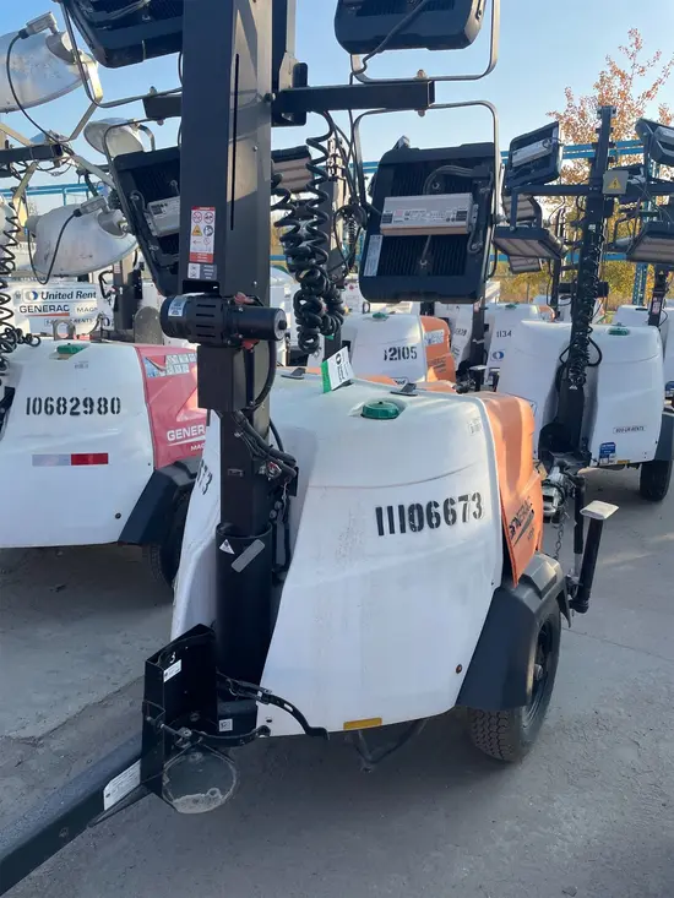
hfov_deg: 53.1
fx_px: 675
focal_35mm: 26
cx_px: 337
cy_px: 449
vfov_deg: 67.3
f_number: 1.6
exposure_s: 1/1125
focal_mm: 4.2
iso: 50
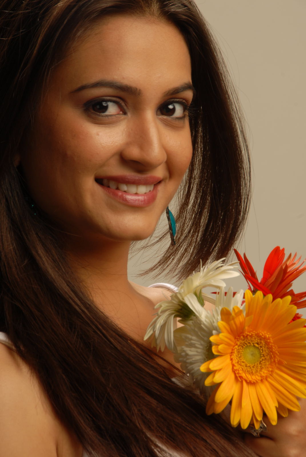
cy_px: 228
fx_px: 3814
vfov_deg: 6.9
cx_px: 153
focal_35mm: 300
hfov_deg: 4.6
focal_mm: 200
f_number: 14
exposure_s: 1/250
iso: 100
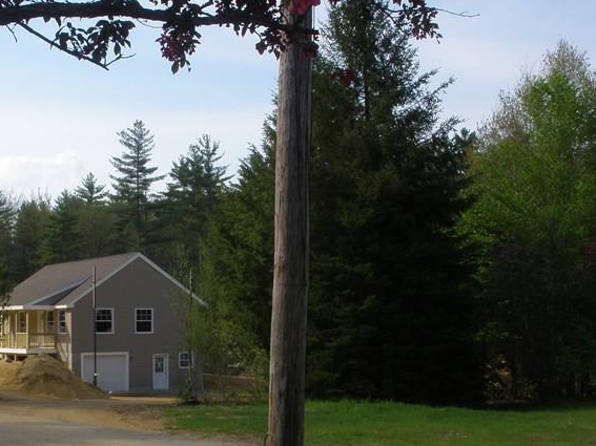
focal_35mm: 65
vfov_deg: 22.5
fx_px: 1119
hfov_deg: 29.7
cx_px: 212
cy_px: 296
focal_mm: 6.3
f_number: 5.6
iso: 64
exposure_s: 1/200
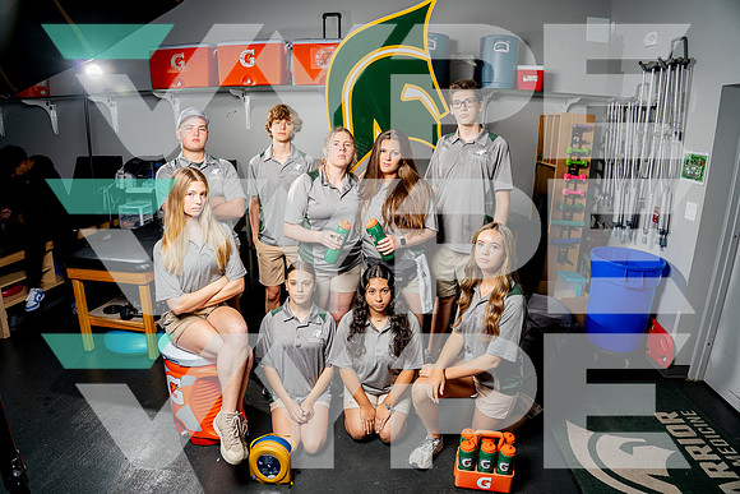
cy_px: 241
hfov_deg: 80.5
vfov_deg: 58.9
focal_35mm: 21
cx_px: 364
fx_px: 437
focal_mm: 20
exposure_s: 1/250
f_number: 5.6
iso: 200
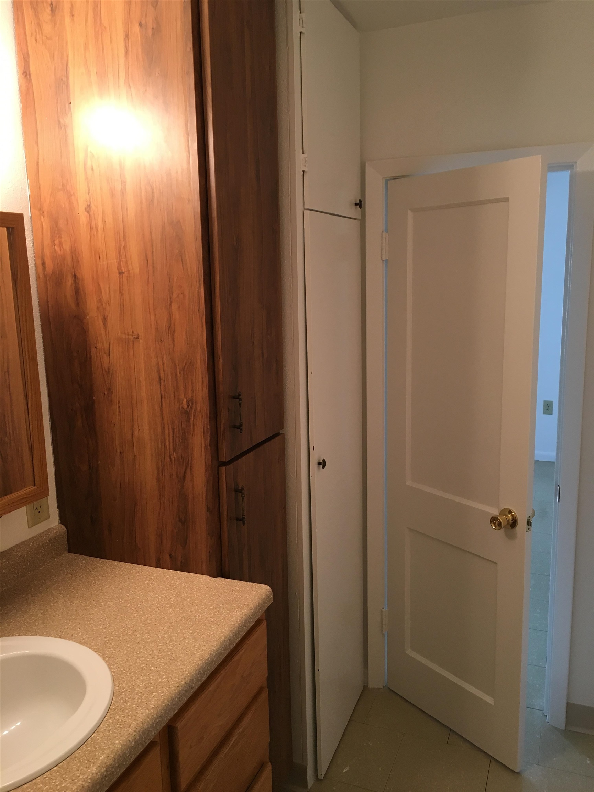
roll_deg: +1.8
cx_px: 297
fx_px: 664
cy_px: 396
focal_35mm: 29
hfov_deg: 48.2
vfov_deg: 61.7
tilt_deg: -10.1
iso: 64
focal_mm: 4.15
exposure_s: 1/30
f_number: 2.2
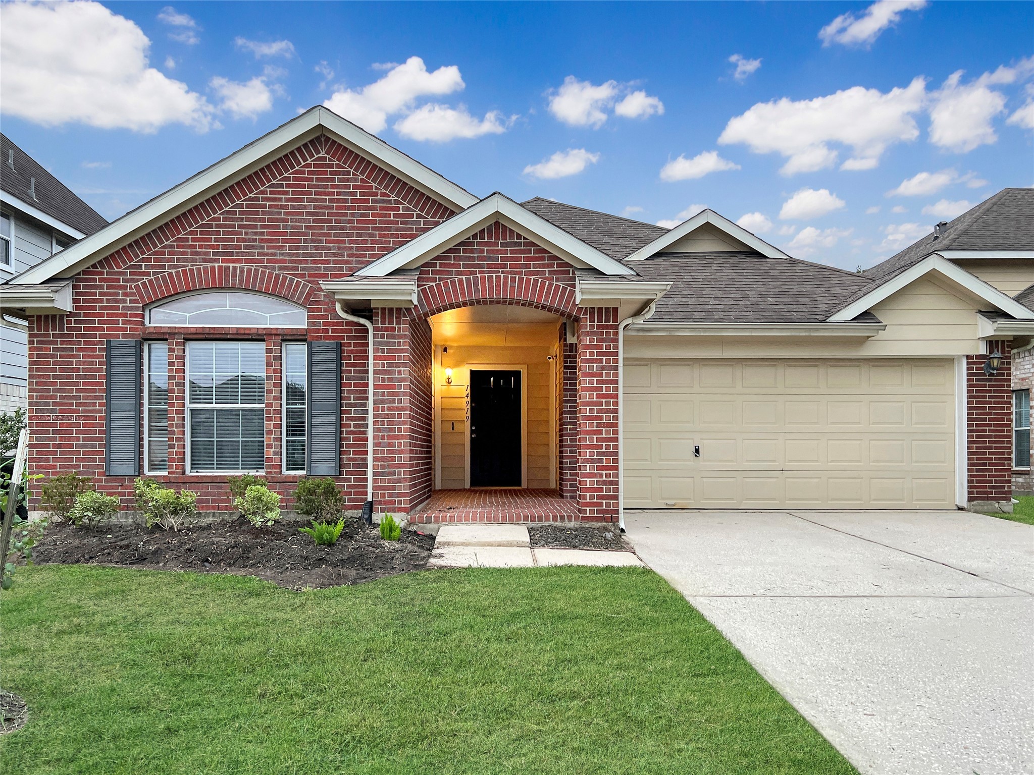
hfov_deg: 67.3
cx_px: 517
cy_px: 388
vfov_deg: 53.1
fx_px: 777
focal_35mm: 26
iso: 125
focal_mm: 5.7
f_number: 1.5
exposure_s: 1/112
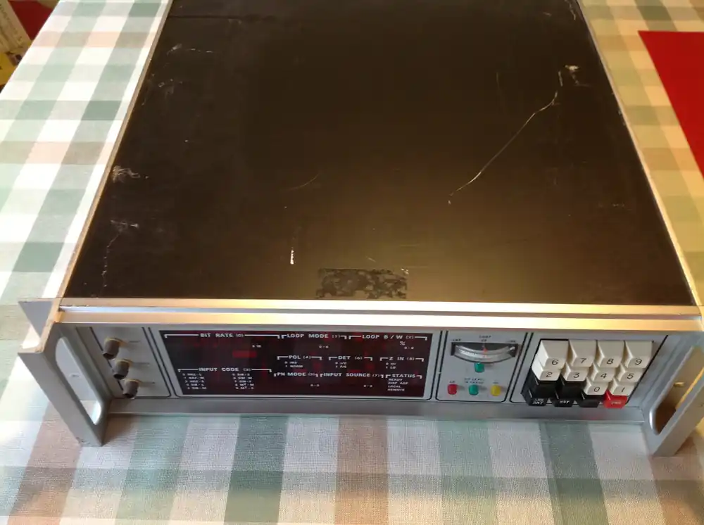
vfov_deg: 40.6
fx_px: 710
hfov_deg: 52.7
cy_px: 262
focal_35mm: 35
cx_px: 352
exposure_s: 1/15
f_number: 2.4
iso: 125
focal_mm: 4.28
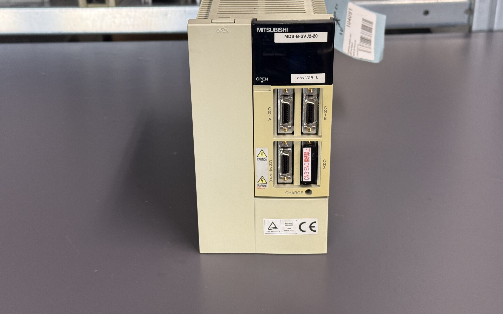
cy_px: 127
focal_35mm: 51
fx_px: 699
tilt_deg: -24.7
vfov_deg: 25.3
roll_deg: +2.1
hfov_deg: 39.6
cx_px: 251
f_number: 1.78
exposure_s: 1/50
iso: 160
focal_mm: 6.76
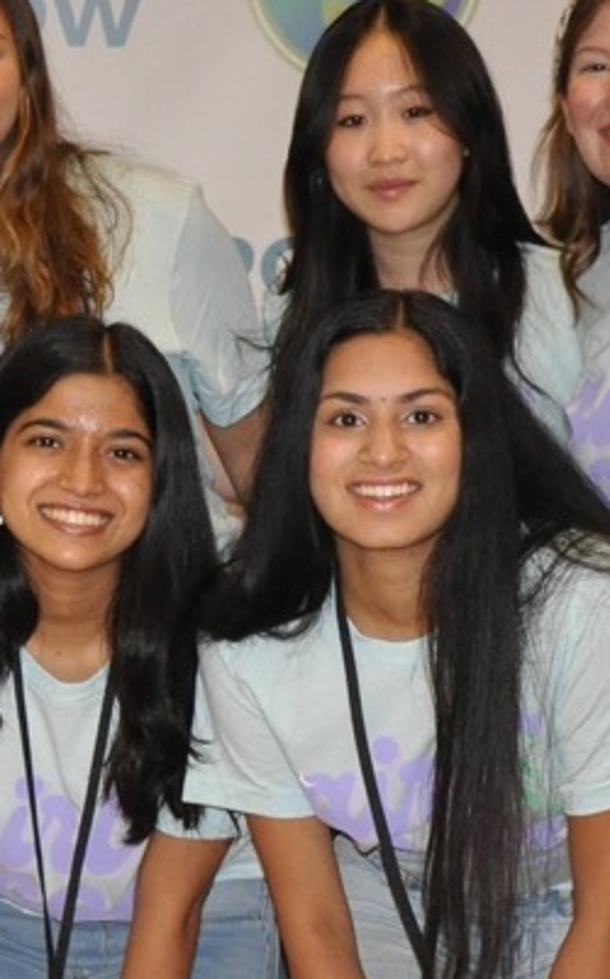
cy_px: 649
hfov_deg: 6.9
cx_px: -195
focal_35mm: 187
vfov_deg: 11.2
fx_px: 4977
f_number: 4.5
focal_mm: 35
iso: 800
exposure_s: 1/60
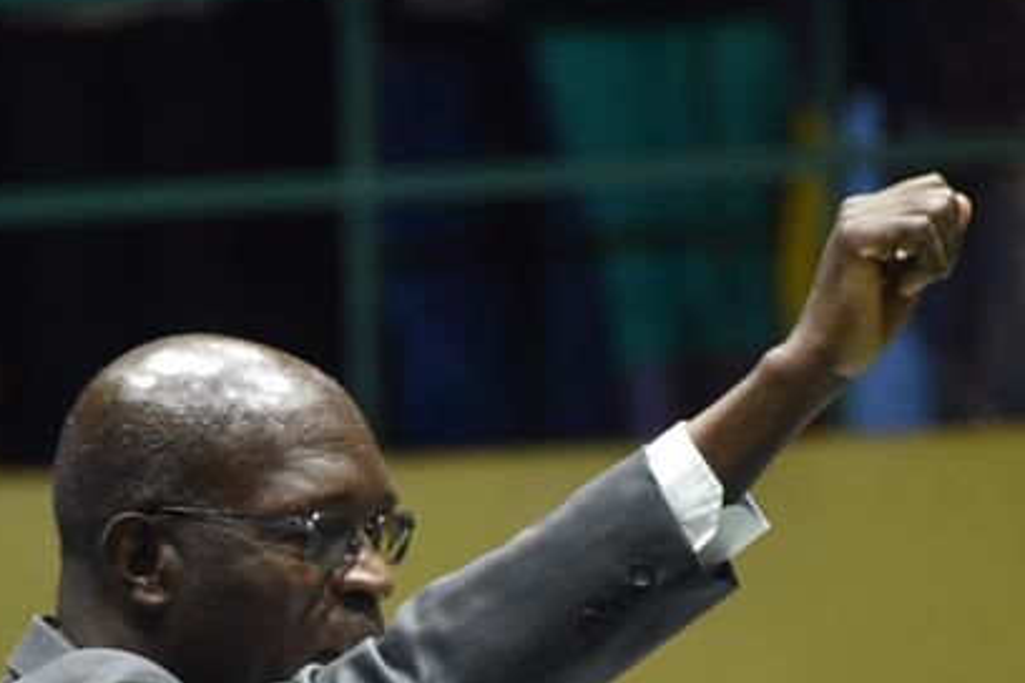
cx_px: 435
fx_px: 20954
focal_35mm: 736
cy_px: 800
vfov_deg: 1.9
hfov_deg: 2.8
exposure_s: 1/100
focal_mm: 300
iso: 2500
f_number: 5.6
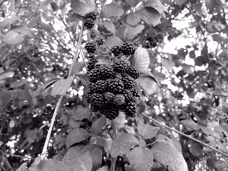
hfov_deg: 67.3
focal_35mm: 26
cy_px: 86
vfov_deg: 53.1
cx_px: 114
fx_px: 171
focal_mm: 4.2
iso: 40
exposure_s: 1/115
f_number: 1.7
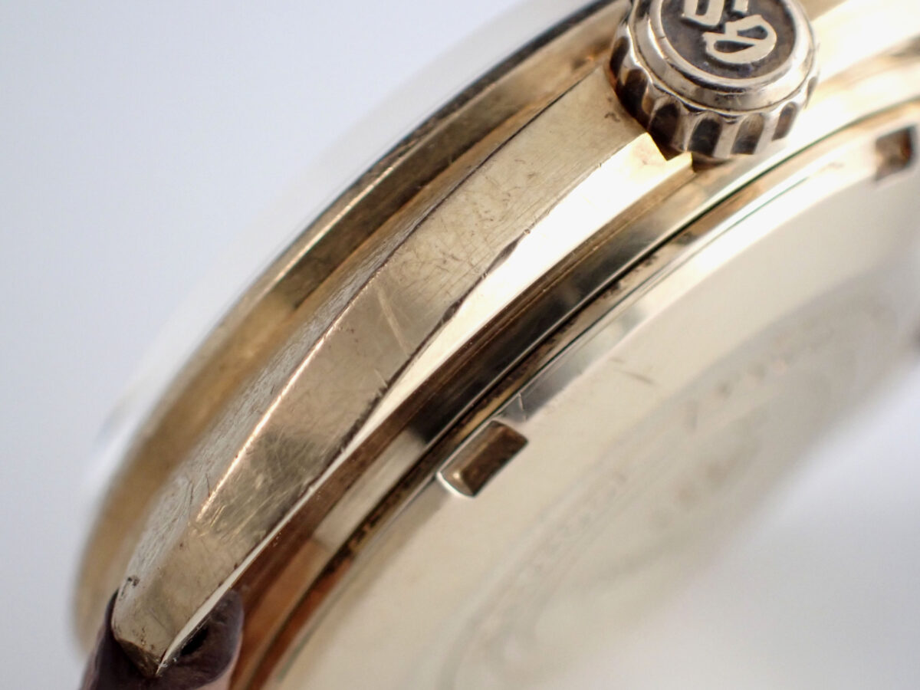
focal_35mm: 100
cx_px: 460
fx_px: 2658
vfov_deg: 14.8
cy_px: 345
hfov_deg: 19.6
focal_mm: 18
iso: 800
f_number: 4.9
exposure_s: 1/100
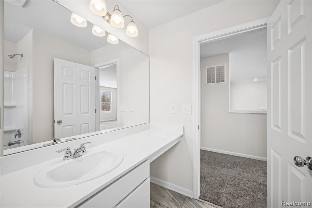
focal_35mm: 14
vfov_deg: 81.2
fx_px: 121
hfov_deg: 104.2
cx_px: 156
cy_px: 104
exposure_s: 1/5
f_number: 9
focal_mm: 14
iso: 100
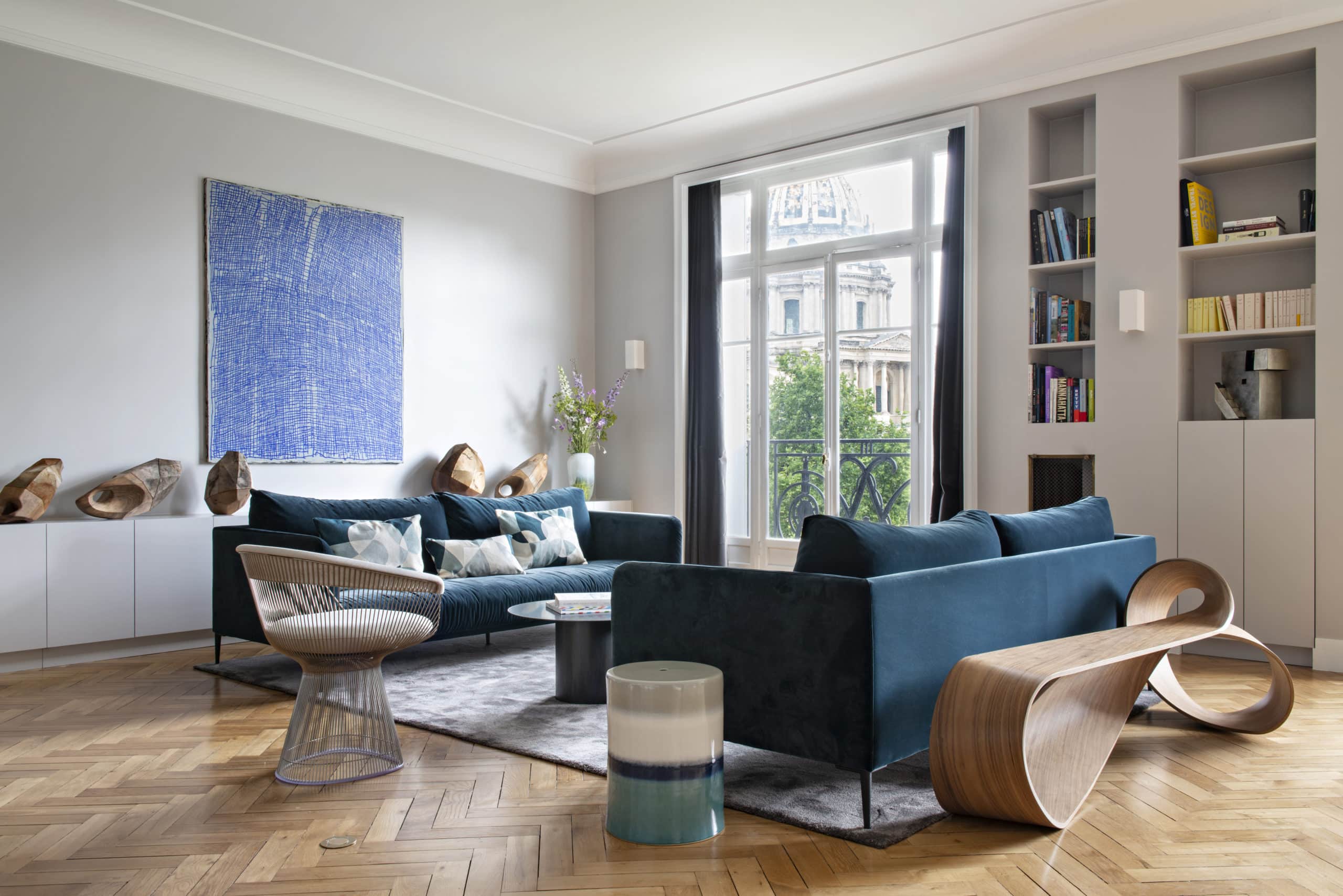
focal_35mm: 29
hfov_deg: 63.6
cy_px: 448
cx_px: 672
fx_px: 1082
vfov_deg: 45.0
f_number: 14
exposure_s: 3
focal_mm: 29
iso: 160
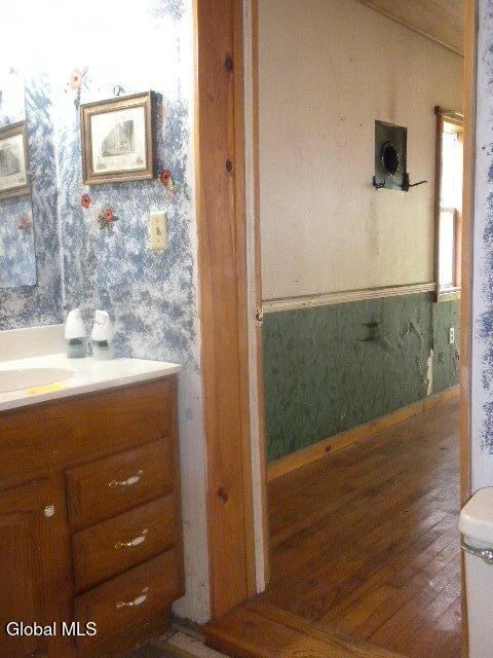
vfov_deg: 50.1
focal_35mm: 37
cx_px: 246
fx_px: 703
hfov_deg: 38.7
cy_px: 329
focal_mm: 6.6
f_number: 3.5
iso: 400
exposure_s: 1/30
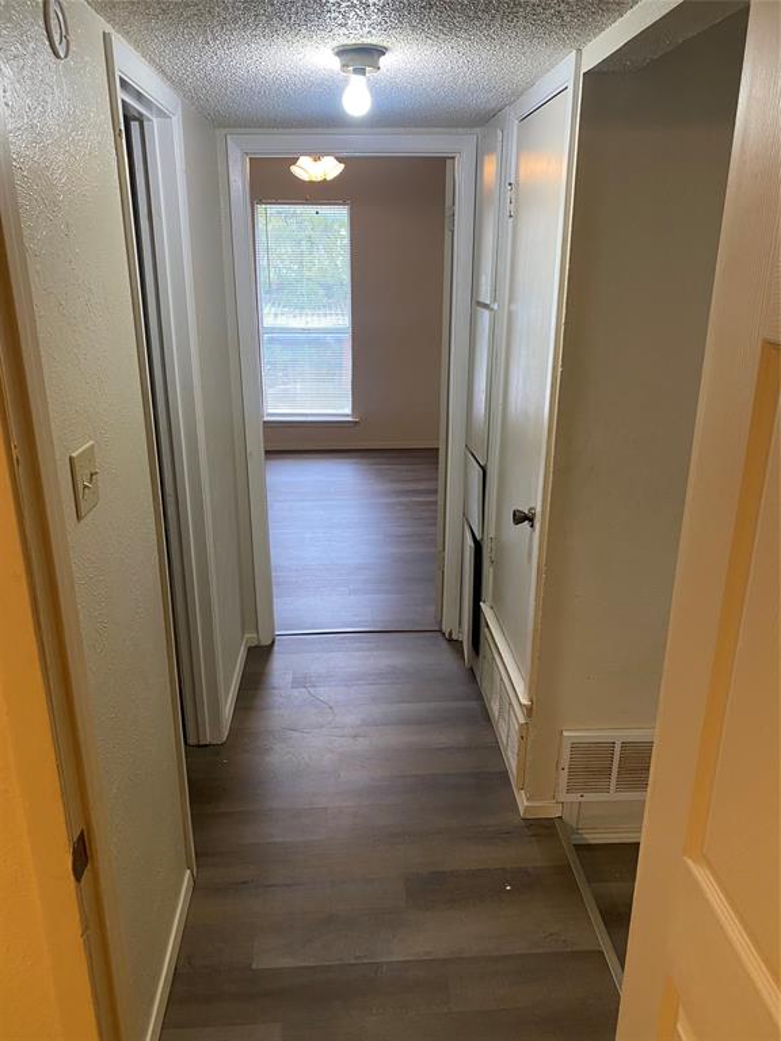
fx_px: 782
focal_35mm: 26
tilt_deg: -19.5
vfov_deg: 67.3
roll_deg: +0.6
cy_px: 520
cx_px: 390
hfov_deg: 53.1
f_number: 1.8
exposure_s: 1/60
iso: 100
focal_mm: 4.25
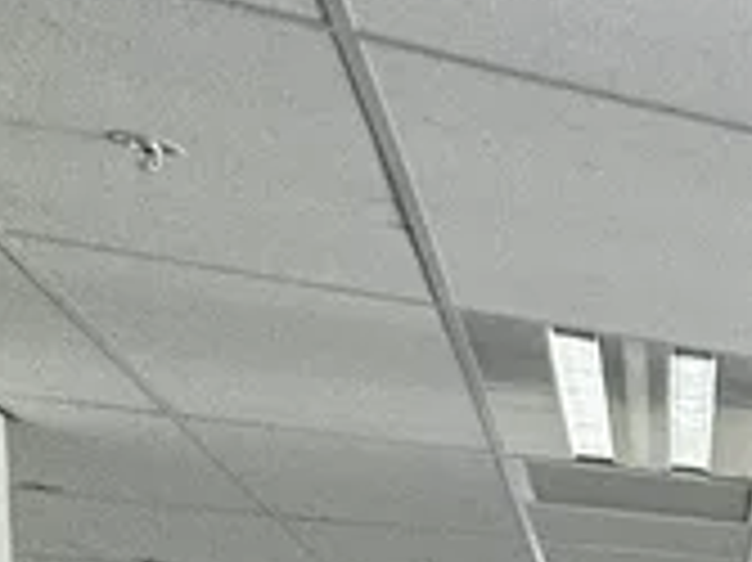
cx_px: 1792
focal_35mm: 67
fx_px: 1454
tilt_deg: -2.8
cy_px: 917
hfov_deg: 15.4
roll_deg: +1.4
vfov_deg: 18.5
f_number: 2.2
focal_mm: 2.22
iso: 80
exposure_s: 1/100
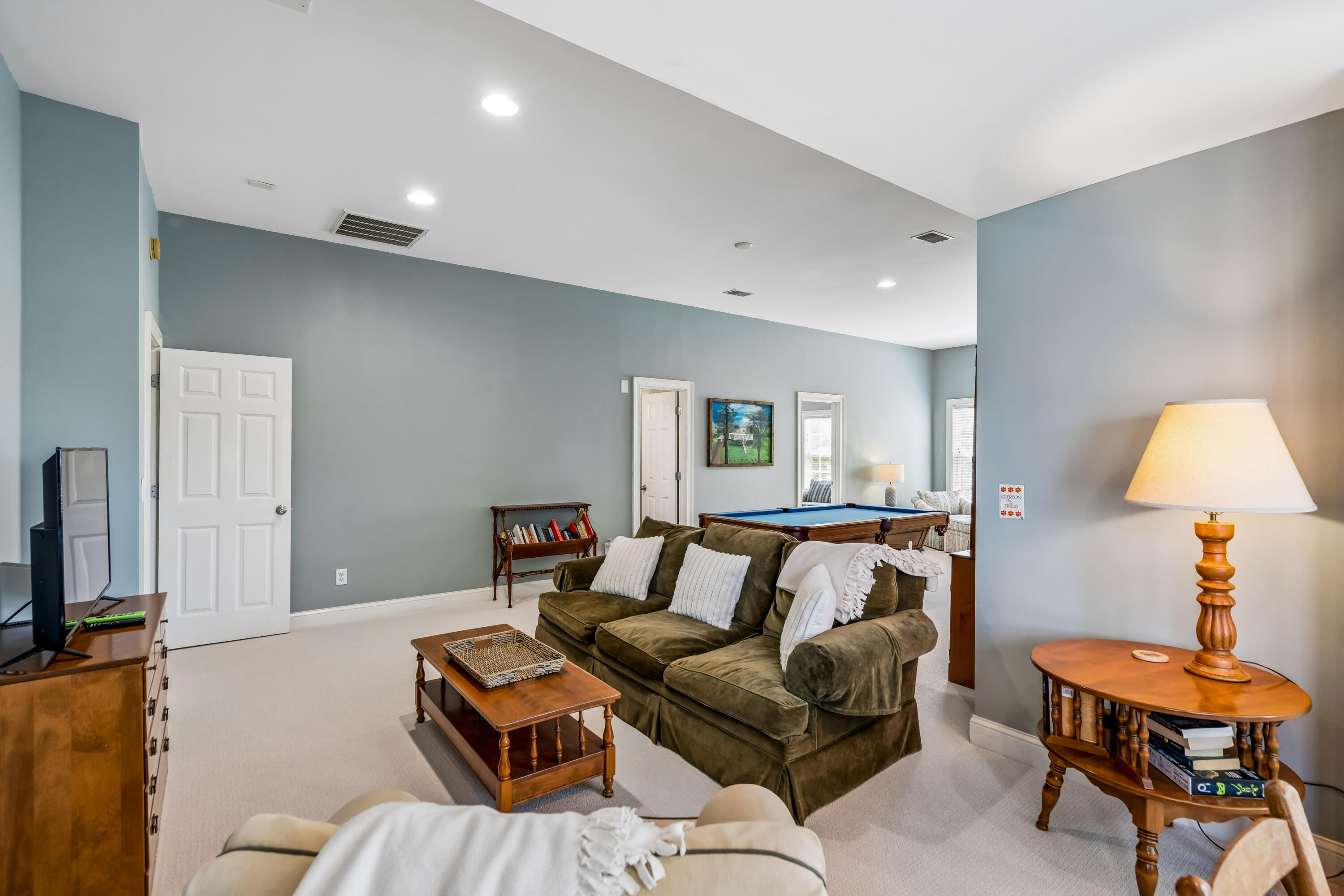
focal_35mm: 16
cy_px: 448
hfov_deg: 96.7
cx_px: 672
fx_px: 597
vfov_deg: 73.7
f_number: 8
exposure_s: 1/8
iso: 400
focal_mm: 16
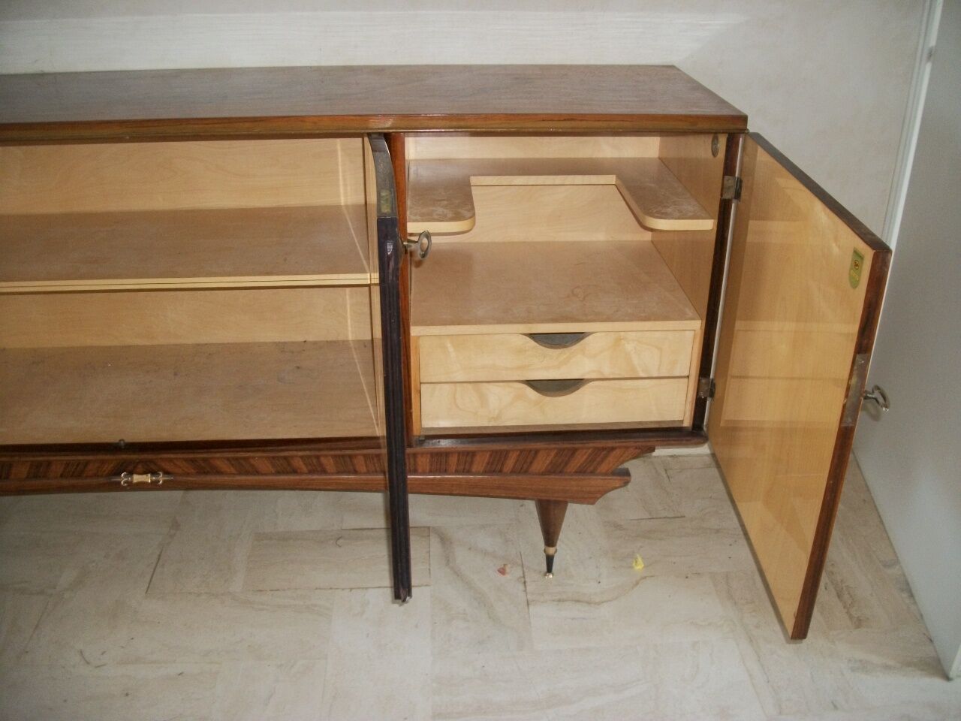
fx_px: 888
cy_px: 360
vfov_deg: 44.2
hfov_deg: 56.8
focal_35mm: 32
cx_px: 480
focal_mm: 5.7
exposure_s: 1/30
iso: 160
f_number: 2.9
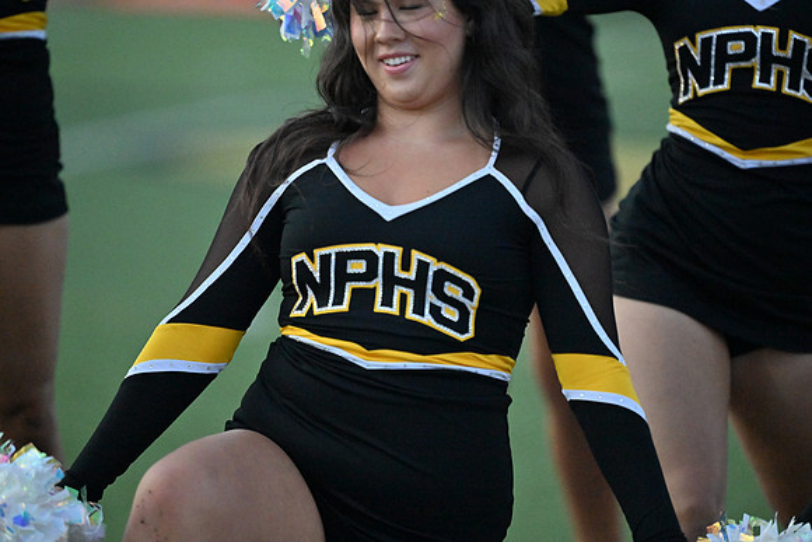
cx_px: 406
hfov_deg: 5.2
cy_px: 271
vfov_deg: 3.4
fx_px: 9024
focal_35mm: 400
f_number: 2.8
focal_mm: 400
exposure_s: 1/32000
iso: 4500
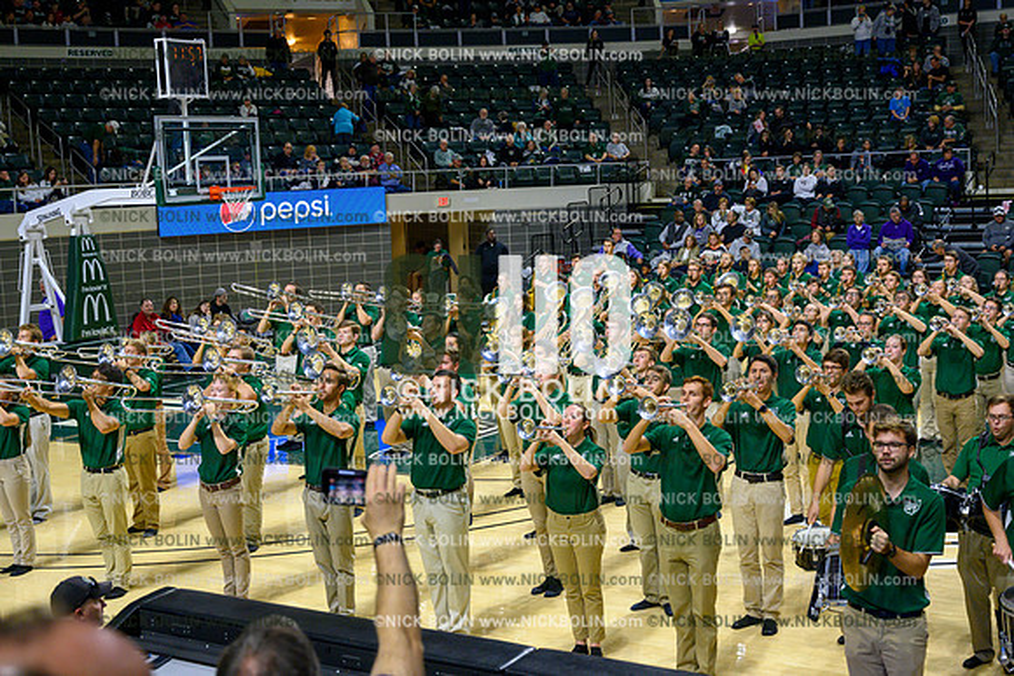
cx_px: 507
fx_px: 1352
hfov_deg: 41.1
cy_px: 338
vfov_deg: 28.1
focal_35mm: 48
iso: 3200
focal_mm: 48
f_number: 4.5
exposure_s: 1/500
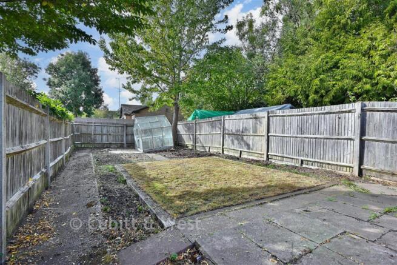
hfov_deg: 91.6
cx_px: 198
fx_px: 193
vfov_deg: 68.9
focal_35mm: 18
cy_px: 132
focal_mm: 17.5
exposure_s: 1/125
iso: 100
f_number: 6.3
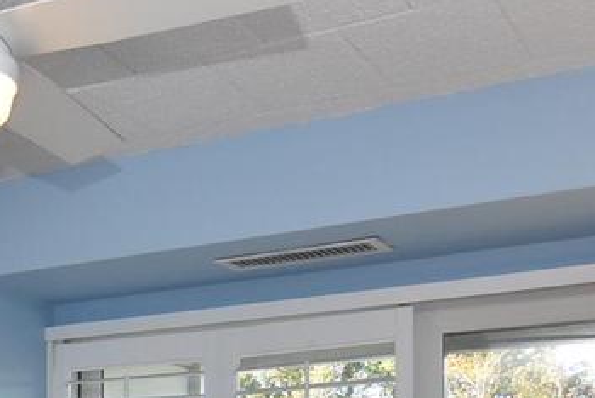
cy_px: 558
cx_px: -287
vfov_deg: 17.1
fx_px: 1224
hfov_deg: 22.6
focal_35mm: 74
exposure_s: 1/125
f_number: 9
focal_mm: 12
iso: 800
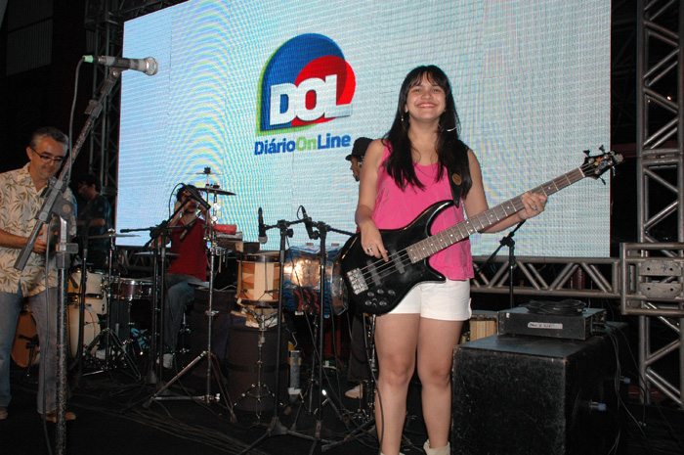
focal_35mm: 30
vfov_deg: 43.5
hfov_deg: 62.0
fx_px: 569
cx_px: 342
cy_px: 228
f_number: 10
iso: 500
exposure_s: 1/80
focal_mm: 20
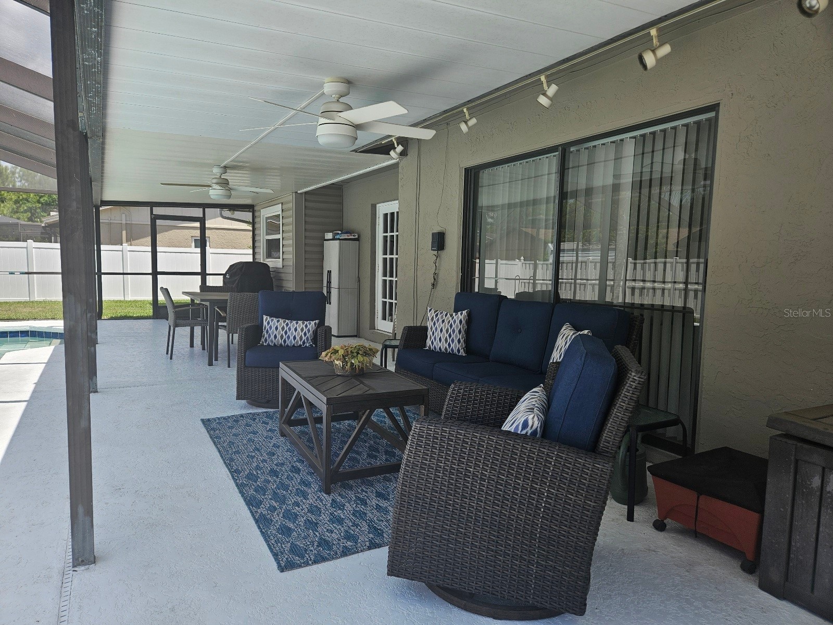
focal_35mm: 23
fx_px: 553
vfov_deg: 58.9
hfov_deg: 73.9
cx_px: 416
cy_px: 312
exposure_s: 1/526
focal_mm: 5.4
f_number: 1.8
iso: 25
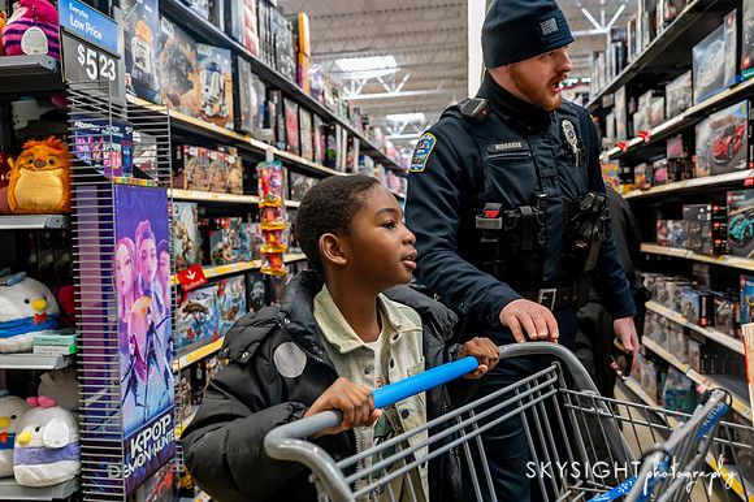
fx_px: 644
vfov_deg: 42.6
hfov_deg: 60.6
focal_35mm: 31
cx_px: 356
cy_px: 250
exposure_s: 1/320
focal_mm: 28
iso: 3200
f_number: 3.5
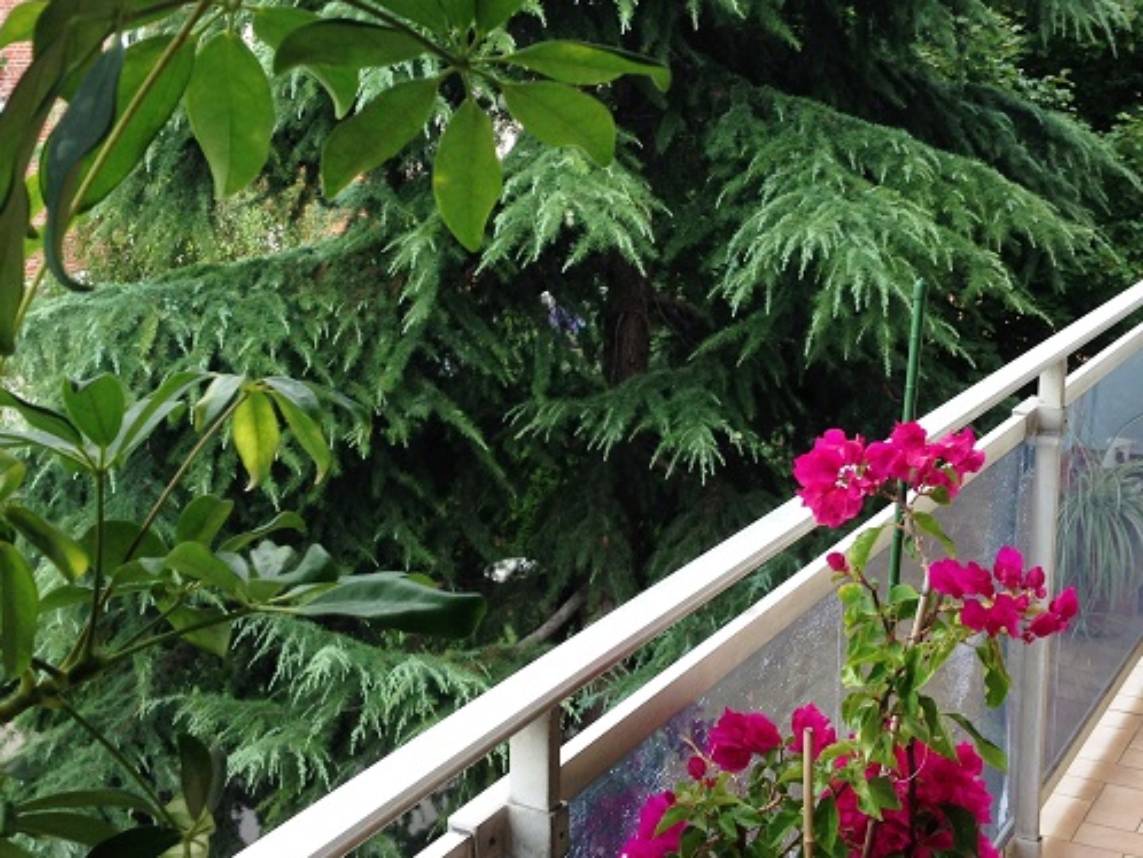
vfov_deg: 27.5
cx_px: 539
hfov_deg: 36.1
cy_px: 344
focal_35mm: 53
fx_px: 1751
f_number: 2.4
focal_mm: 4.12
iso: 50
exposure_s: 1/144
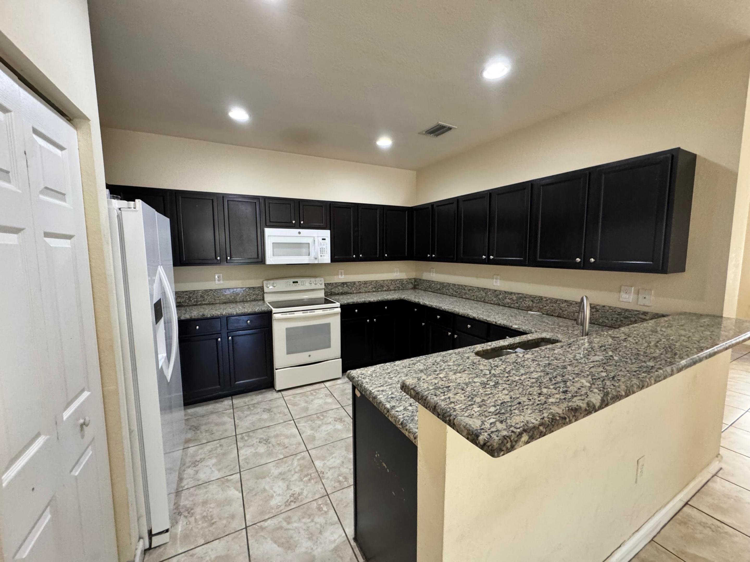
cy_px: 281
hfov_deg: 102.1
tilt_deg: -7.5
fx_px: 303
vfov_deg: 85.7
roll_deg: +0.5
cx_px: 375
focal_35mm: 14
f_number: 2.2
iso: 500
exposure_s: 1/60
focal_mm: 2.22
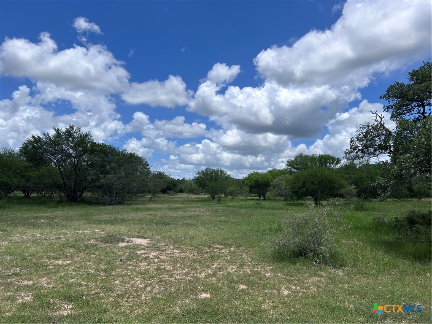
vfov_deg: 53.1
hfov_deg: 67.3
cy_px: 162
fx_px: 324
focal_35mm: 26
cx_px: 216
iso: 50
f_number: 1.5
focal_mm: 5.7
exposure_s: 1/8000
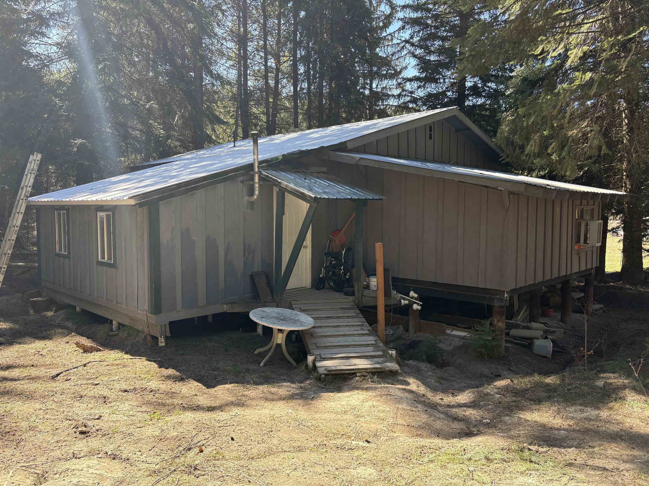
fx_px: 487
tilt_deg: -4.4
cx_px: 324
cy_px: 243
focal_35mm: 26
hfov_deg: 67.3
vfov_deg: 53.1
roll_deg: +0.6
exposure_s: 1/623
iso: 64
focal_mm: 5.96
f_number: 1.6
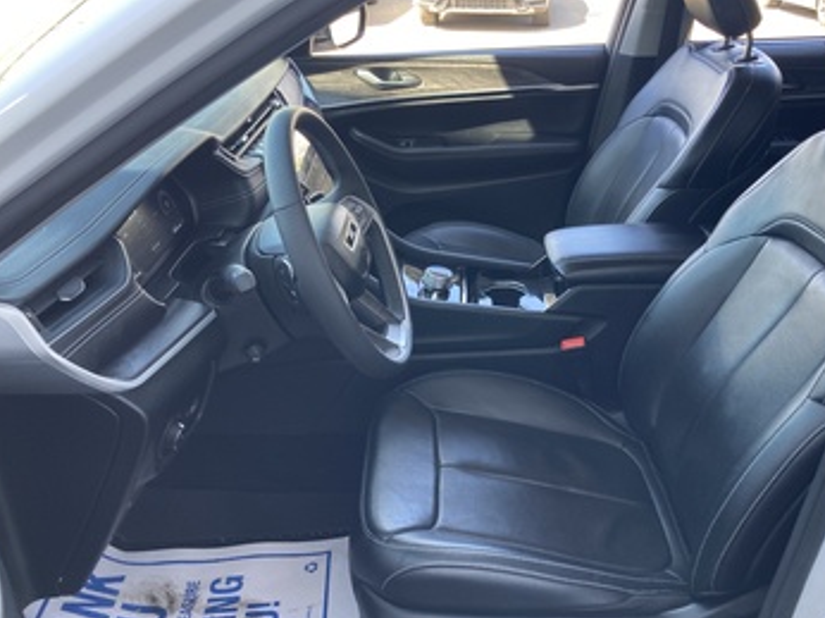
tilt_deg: -26.3
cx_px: 474
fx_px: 810
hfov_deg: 53.8
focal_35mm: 34
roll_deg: -0.1
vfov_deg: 41.7
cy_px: 297
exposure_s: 1/121
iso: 64
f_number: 1.8
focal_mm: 3.99
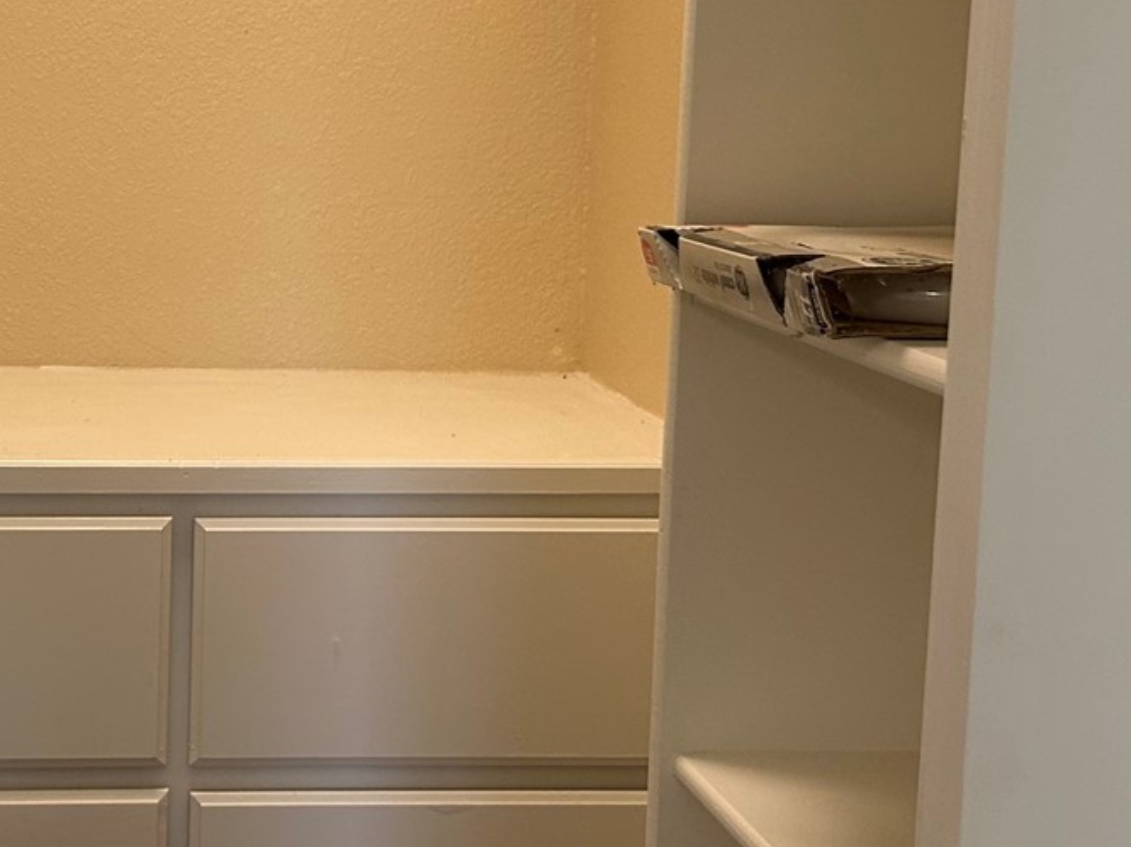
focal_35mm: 75
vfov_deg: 19.6
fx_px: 2450
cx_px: 185
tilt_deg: -7.8
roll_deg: -0.7
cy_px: 331
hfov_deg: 25.4
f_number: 1.5
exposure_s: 1/120
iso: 80
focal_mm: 5.7
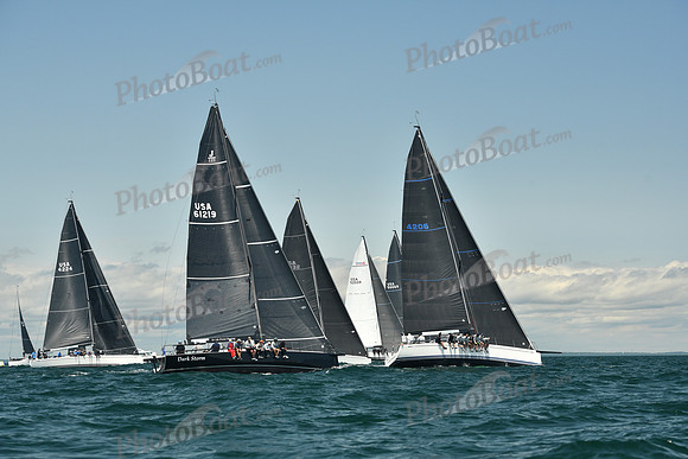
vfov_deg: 14.9
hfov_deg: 22.1
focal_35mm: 92
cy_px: 230
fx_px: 1759
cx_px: 344
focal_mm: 92
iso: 320
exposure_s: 1/640
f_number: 6.3
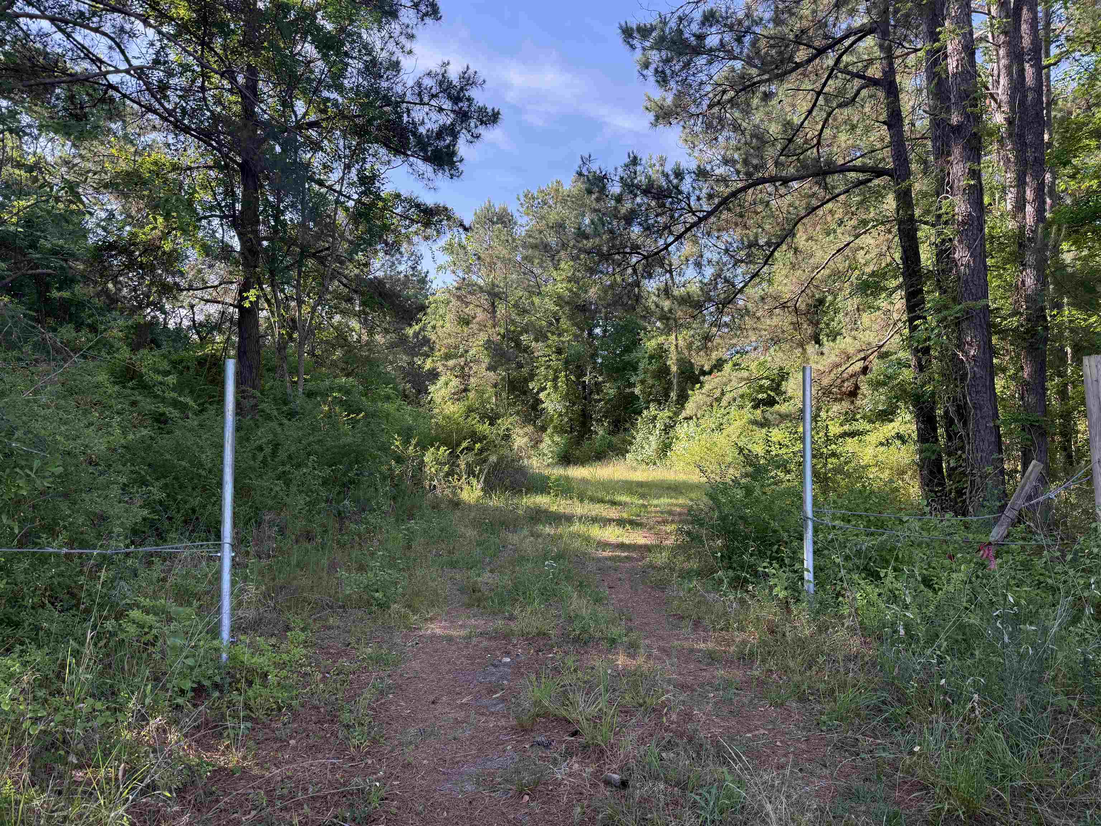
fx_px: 763
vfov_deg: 56.8
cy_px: 413
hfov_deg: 71.6
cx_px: 550
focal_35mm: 24
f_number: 1.78
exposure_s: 1/535
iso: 100
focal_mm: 6.76
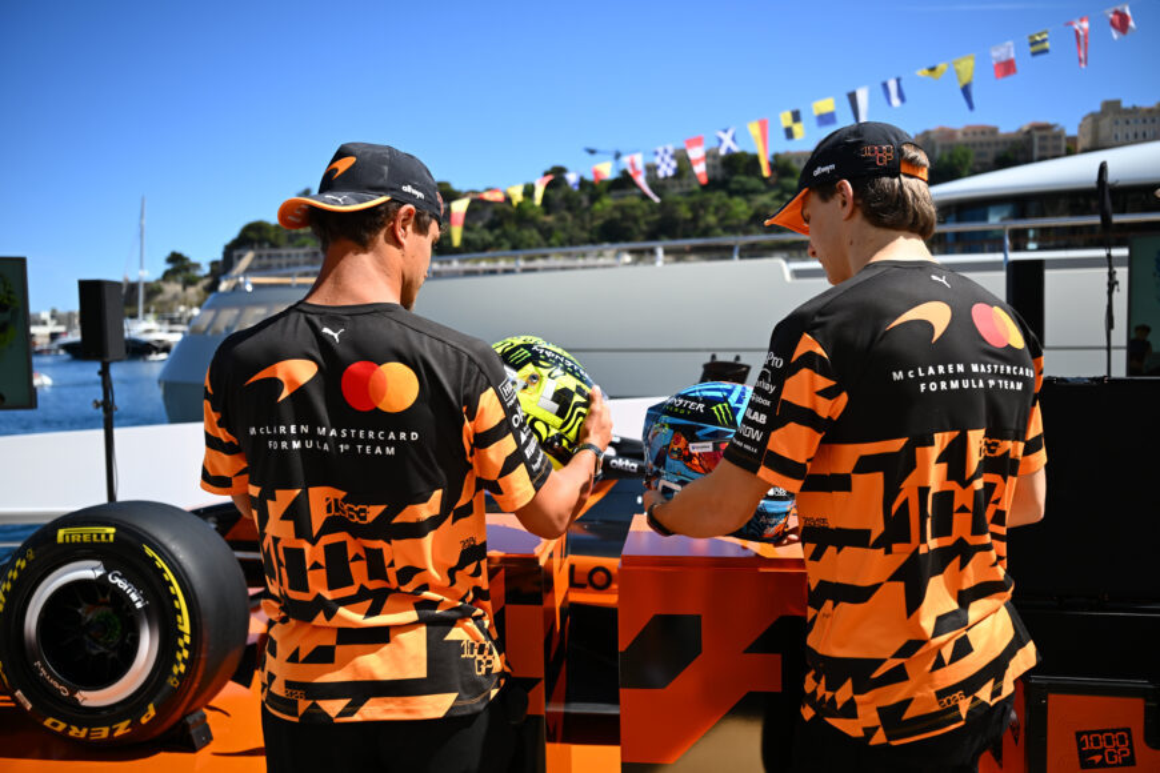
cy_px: 386
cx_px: 580
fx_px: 902
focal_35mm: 28
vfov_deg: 46.4
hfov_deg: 65.5
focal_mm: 28
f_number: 2.8
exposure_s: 1/3200
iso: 200
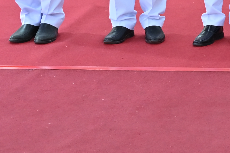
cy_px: -164
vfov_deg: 6.8
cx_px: 497
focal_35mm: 194
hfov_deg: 9.7
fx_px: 1240
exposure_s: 1/200
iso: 800
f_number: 4
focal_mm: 39
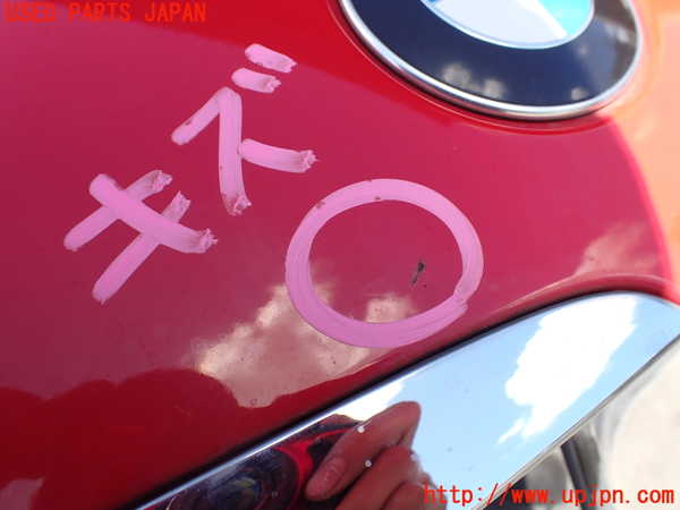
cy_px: 255
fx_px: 589
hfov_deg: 60.0
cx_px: 340
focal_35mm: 30
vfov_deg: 46.8
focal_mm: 5.4
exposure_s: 1/320
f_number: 3.2
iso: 100
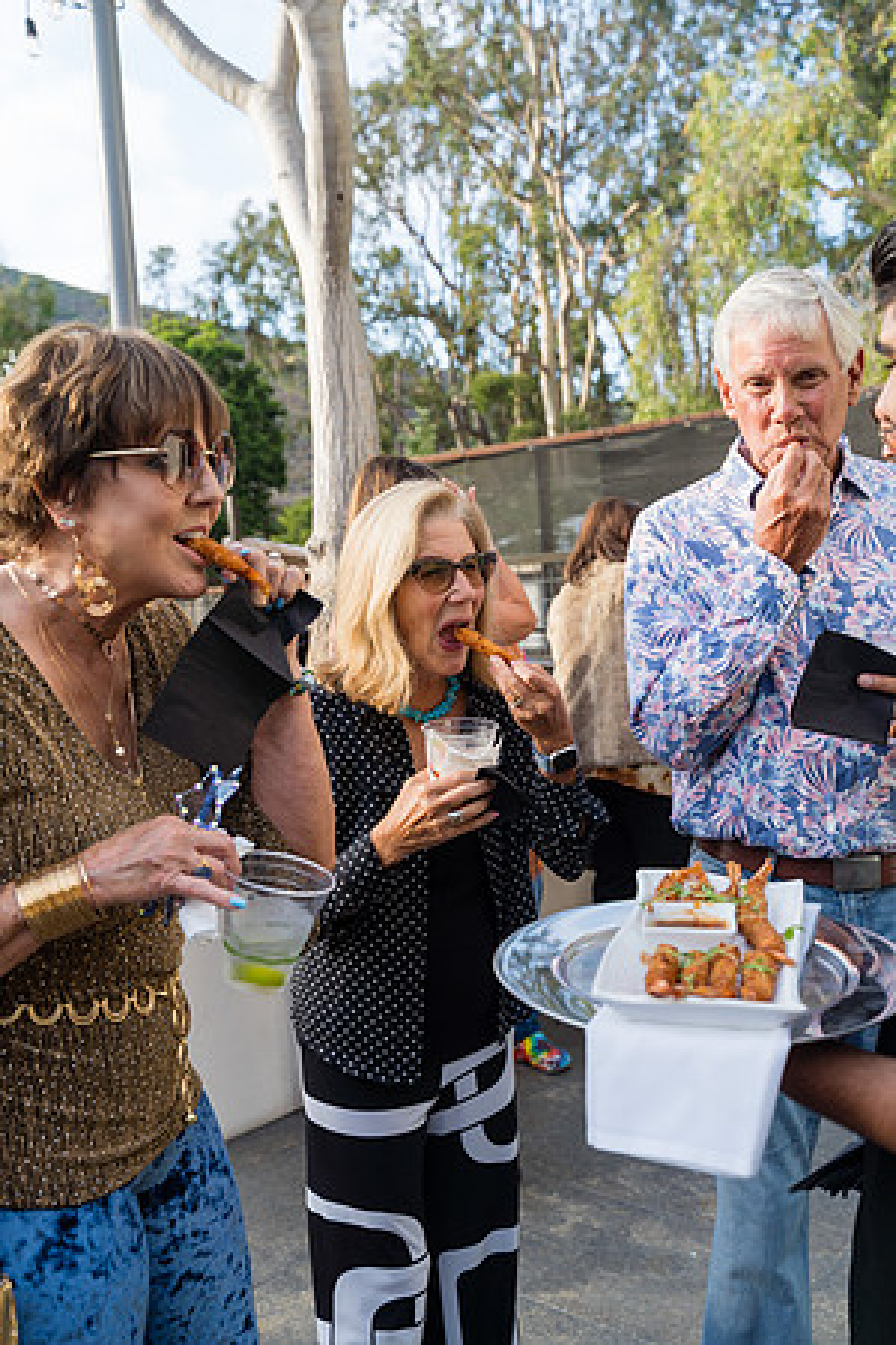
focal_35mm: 36
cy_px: 672
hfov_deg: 36.9
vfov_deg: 53.1
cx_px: 448
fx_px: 1344
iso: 200
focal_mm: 36
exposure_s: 1/250
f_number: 5
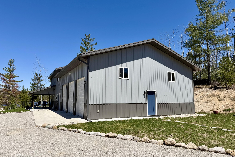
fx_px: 163
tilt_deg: +5.9
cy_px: 81
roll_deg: -0.3
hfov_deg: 71.5
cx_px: 118
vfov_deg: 51.3
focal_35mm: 25
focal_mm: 6.76
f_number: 1.78
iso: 80
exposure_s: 1/6711
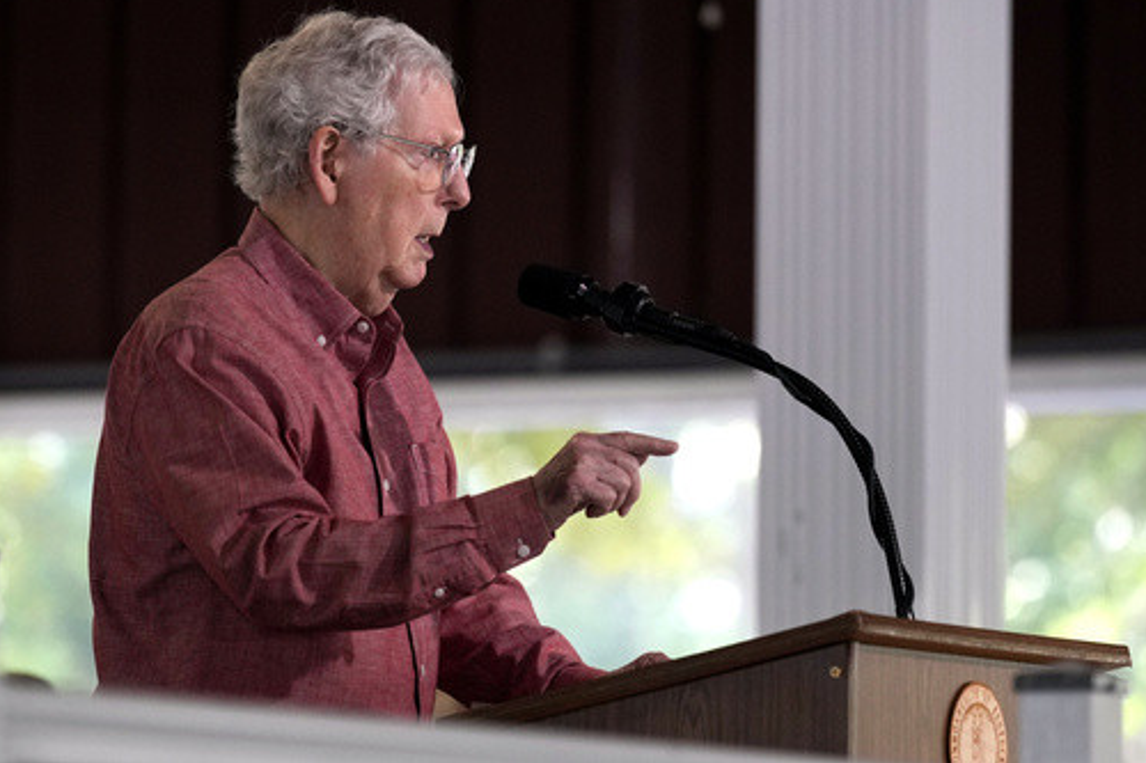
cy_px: 375
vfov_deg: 6.4
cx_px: 564
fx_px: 6873
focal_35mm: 216
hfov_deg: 9.5
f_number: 2.8
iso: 1600
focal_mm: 141
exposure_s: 1/2000
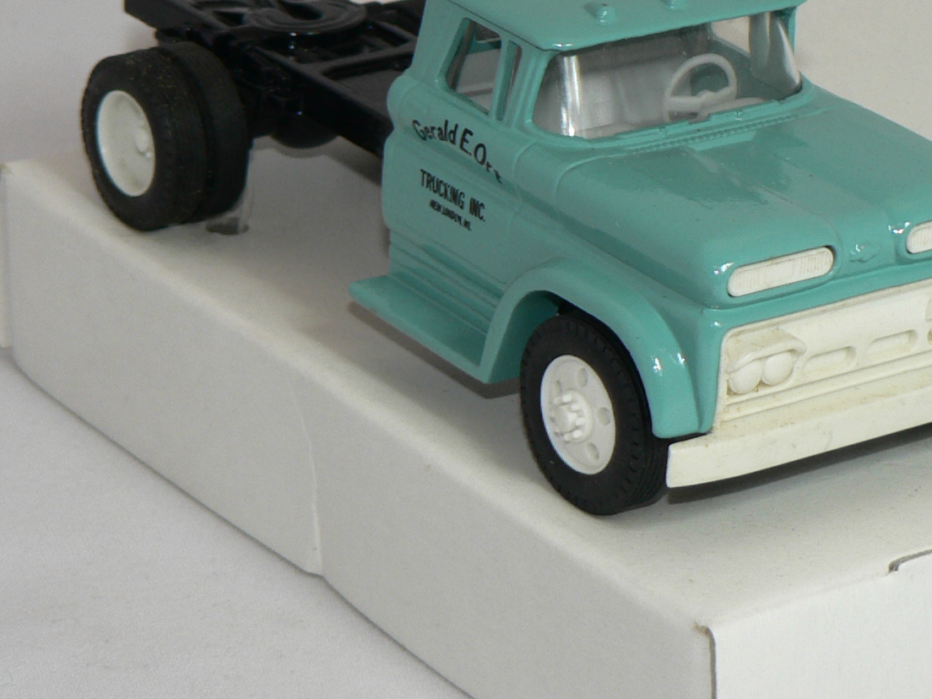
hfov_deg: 12.9
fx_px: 4119
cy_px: 213
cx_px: 642
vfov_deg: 9.7
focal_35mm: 153
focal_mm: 11
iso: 80
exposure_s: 1/60
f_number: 3.2
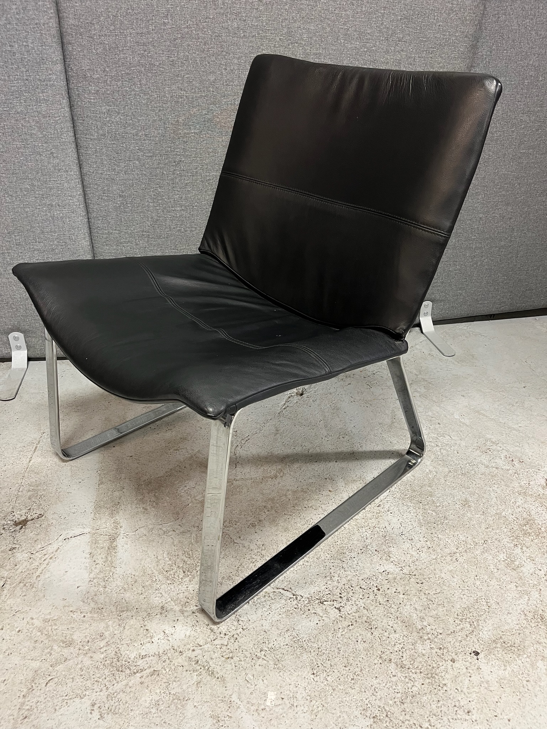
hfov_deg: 53.1
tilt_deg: -31.8
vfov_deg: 67.3
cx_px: 274
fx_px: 548
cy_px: 364
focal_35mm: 26
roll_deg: -1.8
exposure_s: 1/50
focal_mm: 5.1
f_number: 1.6
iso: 250
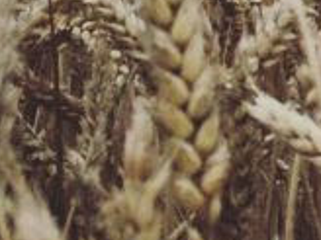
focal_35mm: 181
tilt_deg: -0.4
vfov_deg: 7.7
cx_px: 611
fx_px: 1678
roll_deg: +2.6
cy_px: -293
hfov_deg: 10.2
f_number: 2.2
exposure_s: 1/100
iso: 64
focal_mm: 4.15
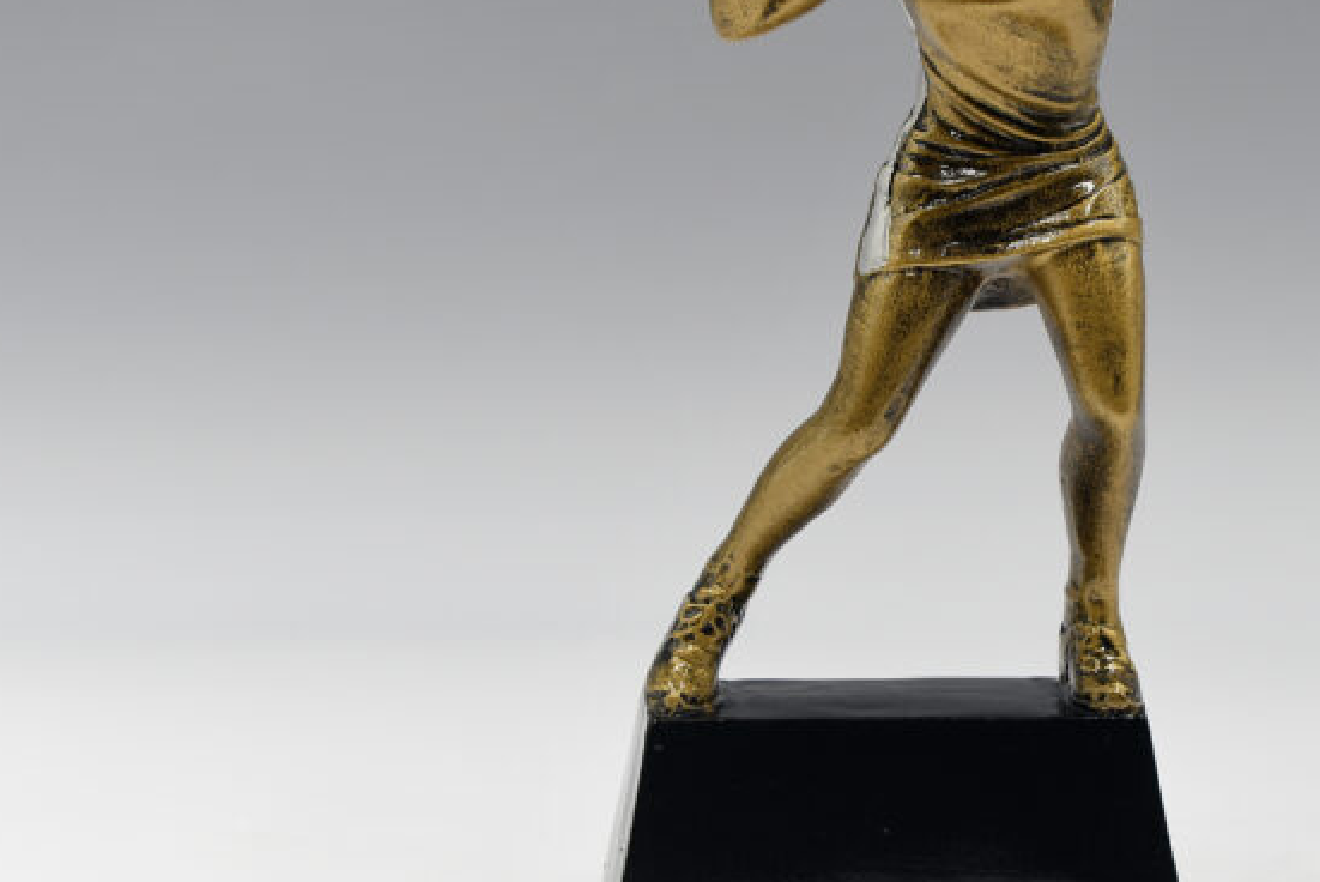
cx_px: 980
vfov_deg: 10.5
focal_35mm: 130
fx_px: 4769
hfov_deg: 15.7
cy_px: 252
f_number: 5.6
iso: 100
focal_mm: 70
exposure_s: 1/15
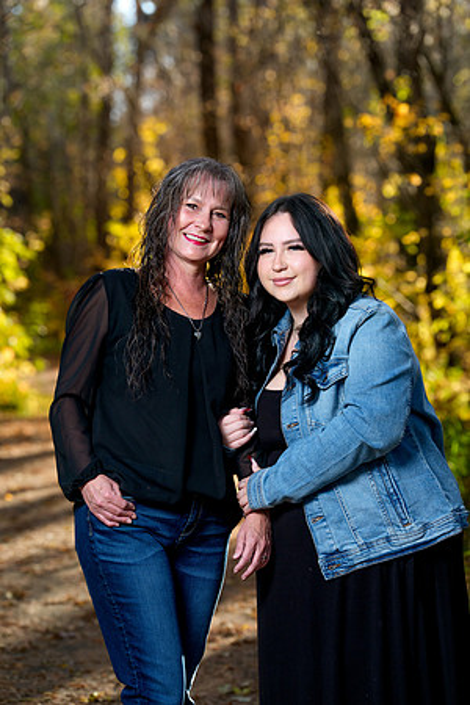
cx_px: 235
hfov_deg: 12.6
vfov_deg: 18.8
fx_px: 2134
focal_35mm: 109
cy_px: 352
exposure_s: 1/160
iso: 400
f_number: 4
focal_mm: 109
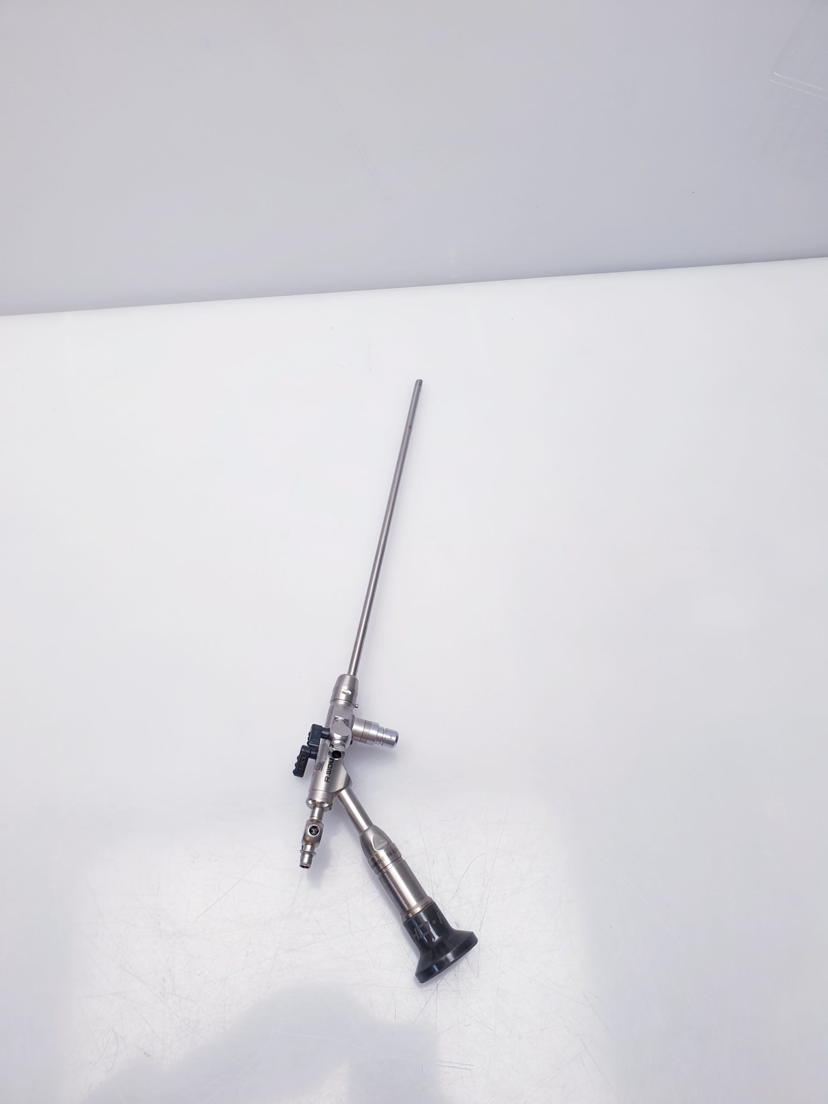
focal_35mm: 26
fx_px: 829
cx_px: 414
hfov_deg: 53.1
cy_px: 552
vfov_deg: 67.3
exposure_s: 1/50
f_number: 2.4
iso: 64
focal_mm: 4.3
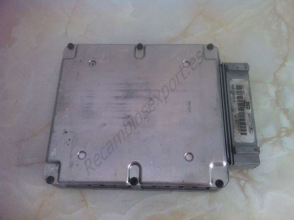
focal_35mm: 35
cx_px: 147
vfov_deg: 40.6
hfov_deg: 52.7
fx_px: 297
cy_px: 110
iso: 125
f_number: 2.8
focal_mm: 3.85
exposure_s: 1/120
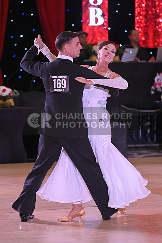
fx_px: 1079
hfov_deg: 8.6
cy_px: 122
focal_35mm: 160
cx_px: 81
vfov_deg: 12.8
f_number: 4.5
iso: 3200
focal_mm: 160
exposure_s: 1/400
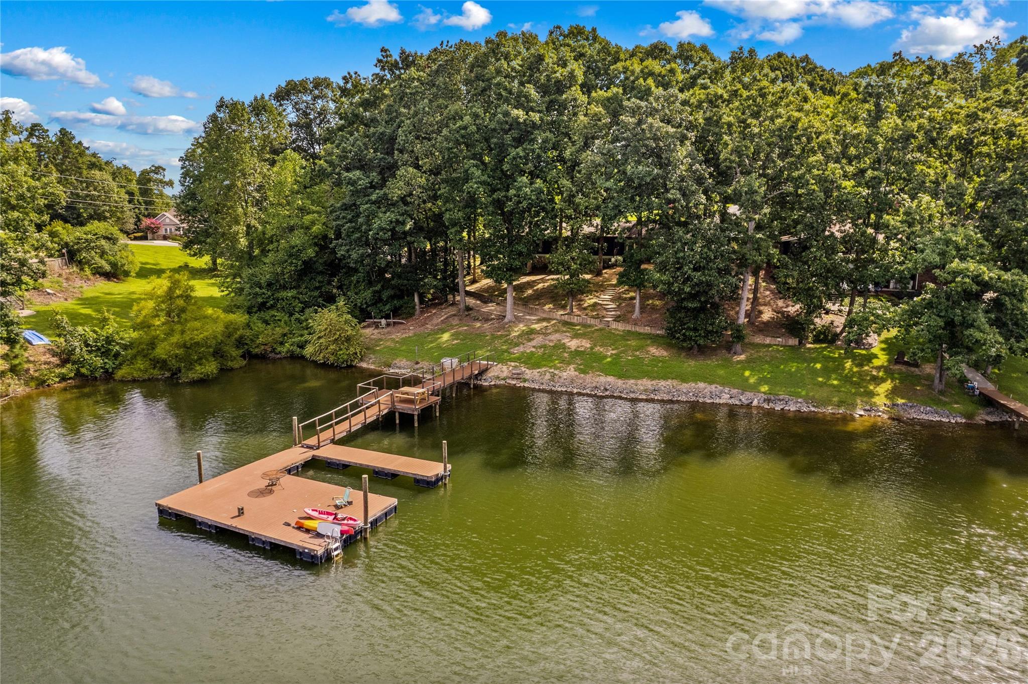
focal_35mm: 22
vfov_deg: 57.2
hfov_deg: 78.6
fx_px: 628
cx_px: 514
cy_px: 342
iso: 100
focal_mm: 8.38
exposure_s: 1/800
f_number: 2.8
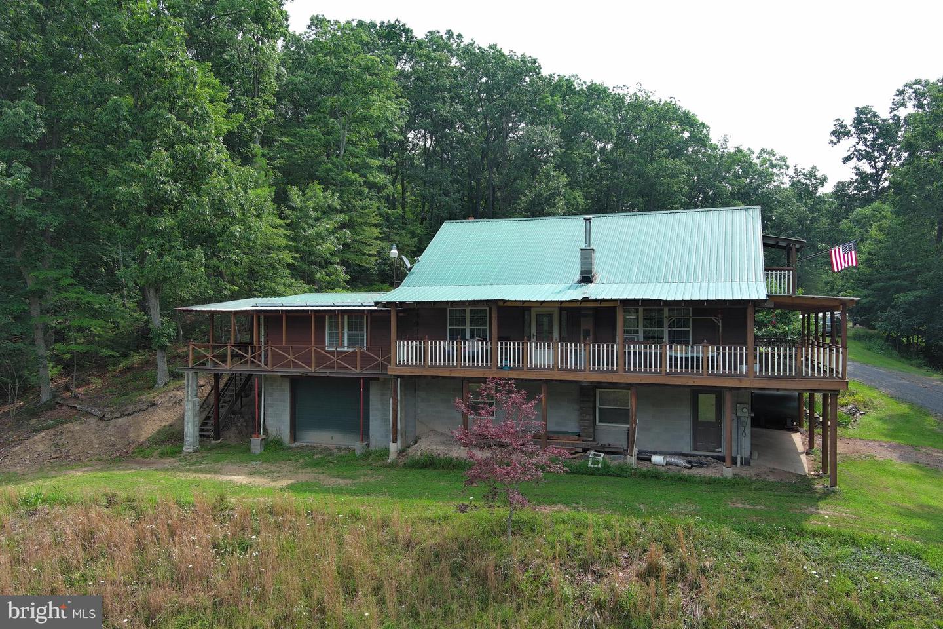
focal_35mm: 29
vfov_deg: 45.0
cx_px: 472
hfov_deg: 63.7
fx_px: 760
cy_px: 314
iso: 100
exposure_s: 1/523
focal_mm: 10.57
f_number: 2.8
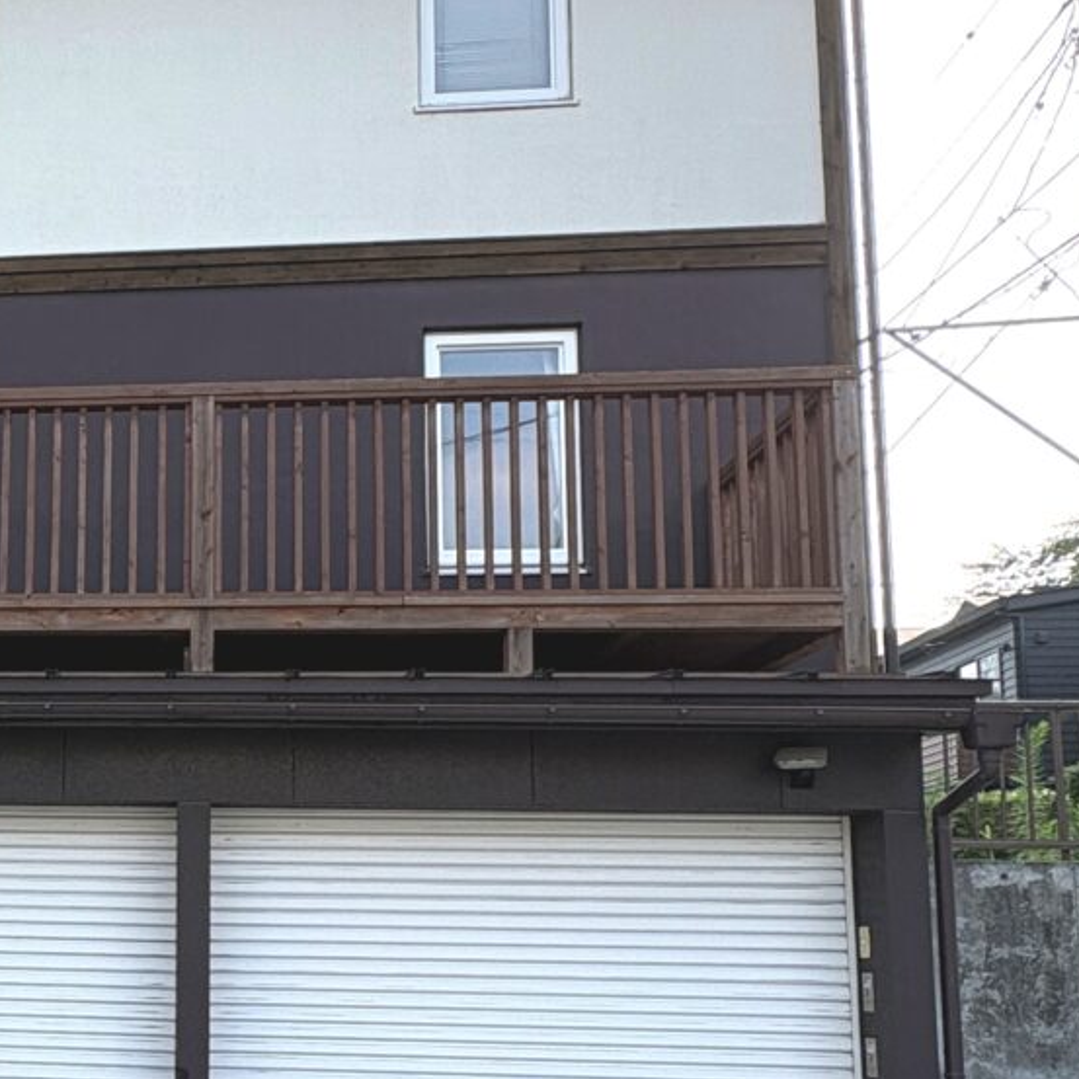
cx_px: -20
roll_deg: -0.8
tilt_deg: +7.8
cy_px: 777
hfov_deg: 35.2
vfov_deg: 38.4
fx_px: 1516
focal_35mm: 43
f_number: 2.2
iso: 40
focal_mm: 2.22
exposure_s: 1/448
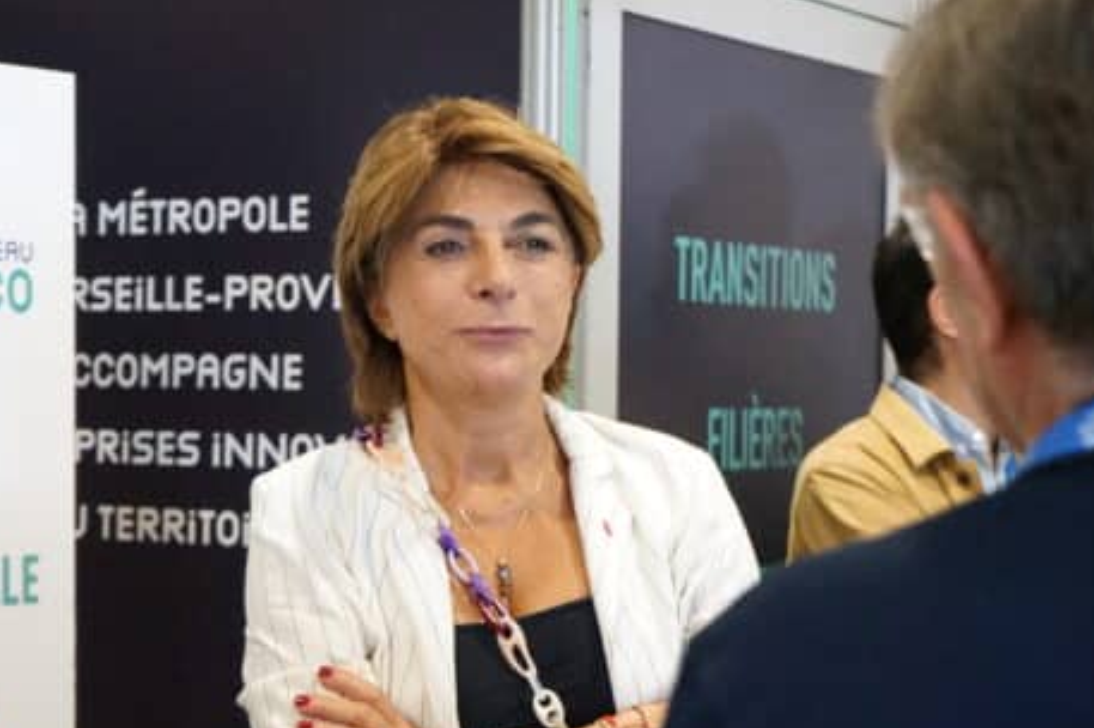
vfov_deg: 14.8
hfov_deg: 22.1
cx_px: 469
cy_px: 432
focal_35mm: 92
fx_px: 2794
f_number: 5.6
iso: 16000
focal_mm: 70
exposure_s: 1/200
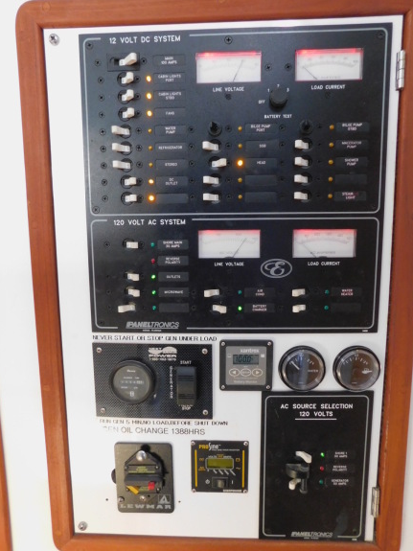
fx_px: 382
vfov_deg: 71.6
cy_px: 287
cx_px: 206
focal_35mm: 24
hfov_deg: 56.8
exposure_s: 1/8
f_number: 3
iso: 400
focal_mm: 4
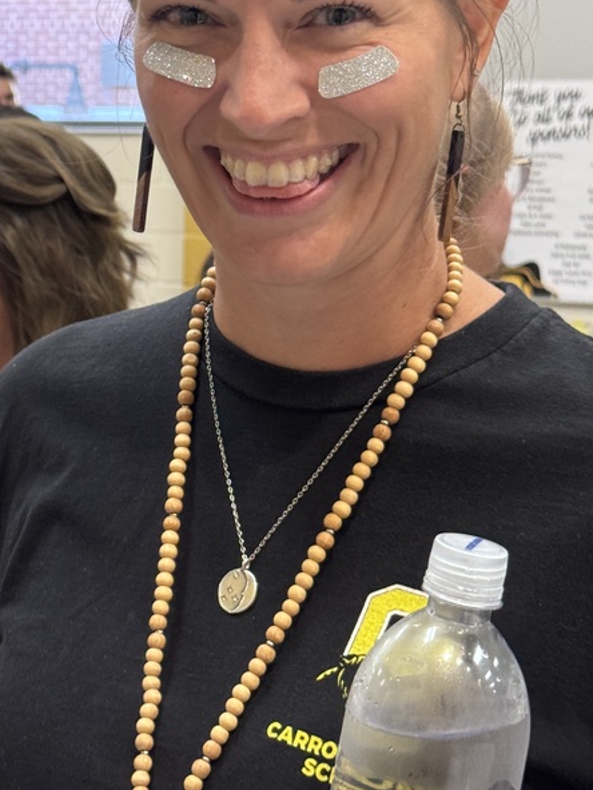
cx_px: 174
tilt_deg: -2.9
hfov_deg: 17.7
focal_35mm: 83
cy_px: 288
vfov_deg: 23.5
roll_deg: -0.8
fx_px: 1896
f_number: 1.78
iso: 200
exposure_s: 1/40
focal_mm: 6.76
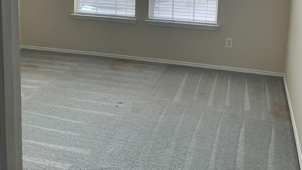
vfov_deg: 23.8
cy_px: 17
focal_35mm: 49
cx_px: 139
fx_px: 392
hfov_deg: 42.1
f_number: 1.8
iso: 64
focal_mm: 3
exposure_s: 1/120
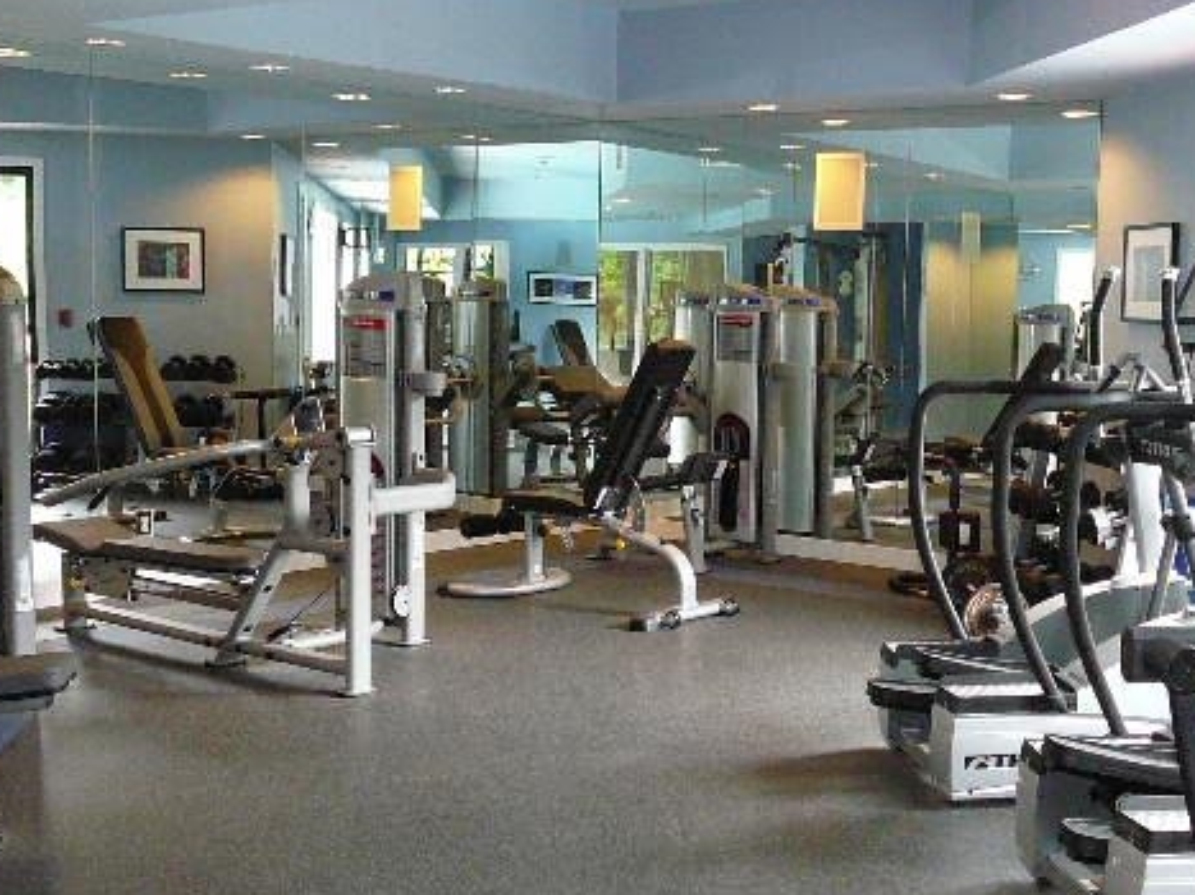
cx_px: 780
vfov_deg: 30.2
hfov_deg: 39.3
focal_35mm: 48
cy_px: 509
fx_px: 1657
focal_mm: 5.2
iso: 250
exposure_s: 1/30
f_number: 2.8
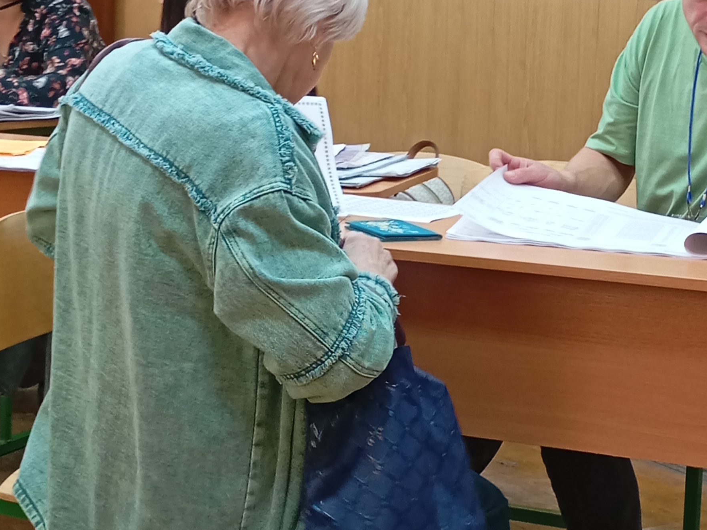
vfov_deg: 17.8
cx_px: 476
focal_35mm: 83
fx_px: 1695
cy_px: 223
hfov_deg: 23.4
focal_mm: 4.27
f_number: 1.8
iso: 252
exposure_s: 1/33.3
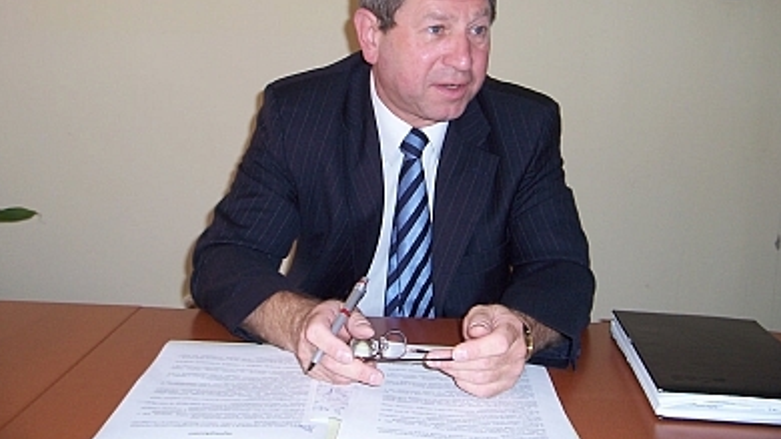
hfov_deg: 52.8
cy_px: 144
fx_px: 787
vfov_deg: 30.9
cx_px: 393
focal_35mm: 38
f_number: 2.7
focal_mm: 5.6
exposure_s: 1/60
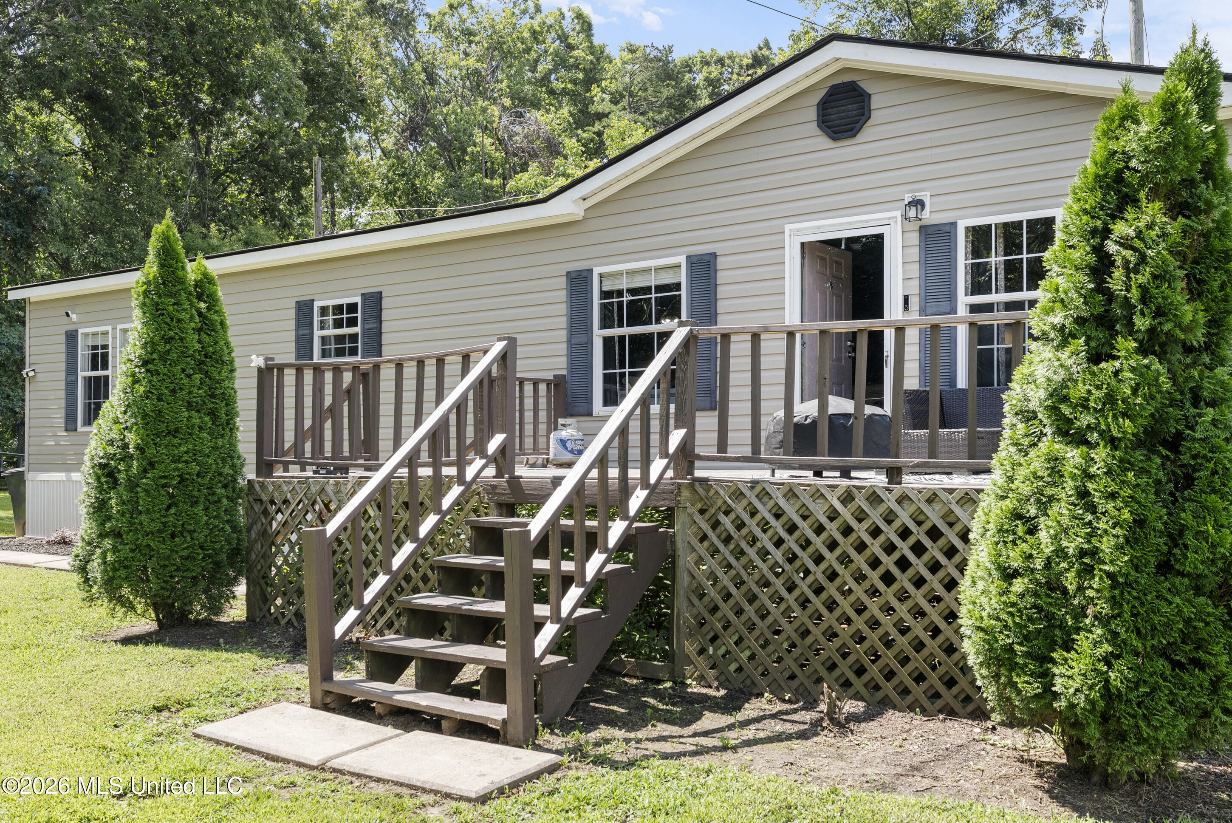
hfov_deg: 54.4
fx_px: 1198
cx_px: 616
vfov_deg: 37.9
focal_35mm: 35
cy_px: 412
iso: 800
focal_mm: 35
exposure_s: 1/40
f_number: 9
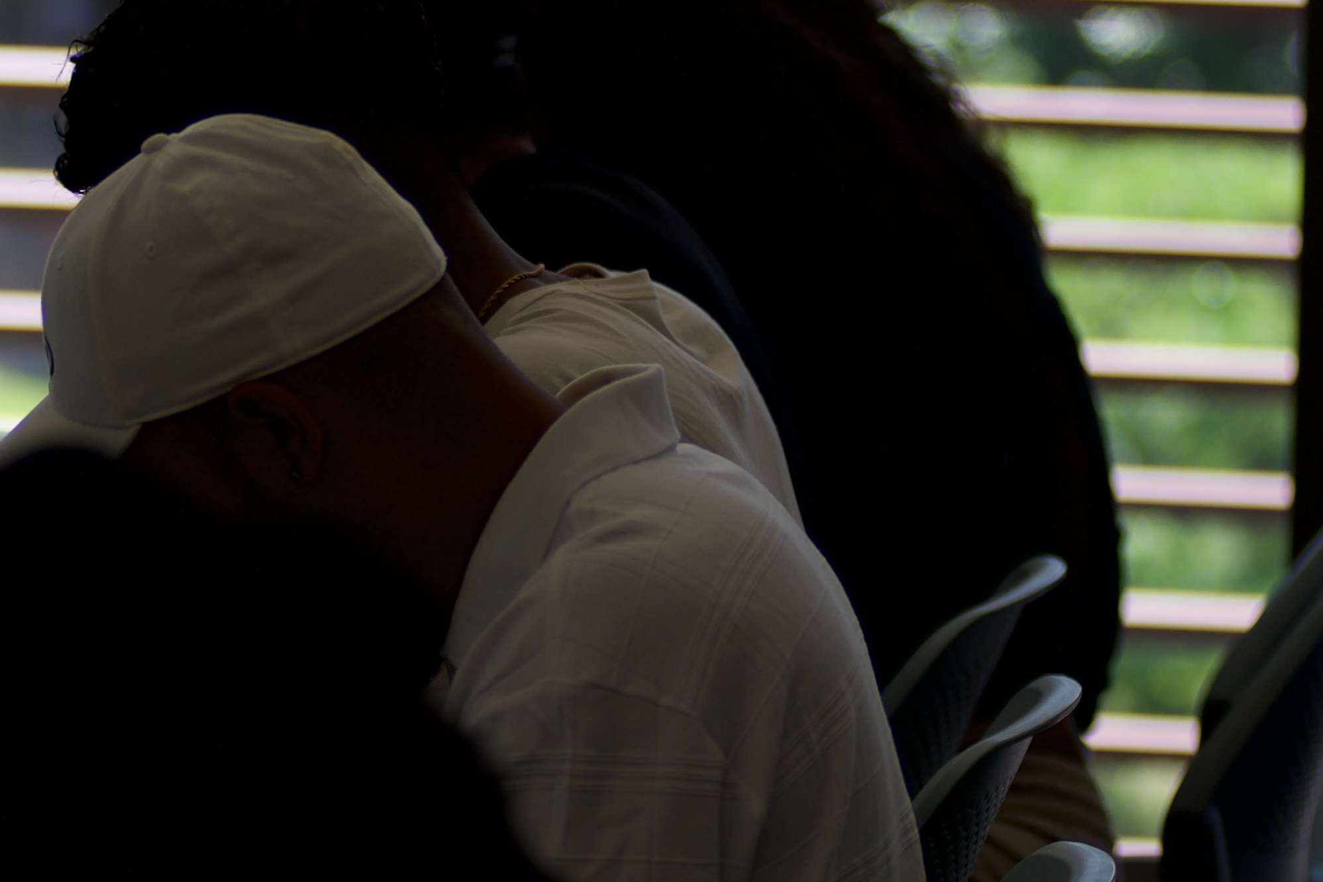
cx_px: 339
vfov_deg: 5.3
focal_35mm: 258
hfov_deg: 8.0
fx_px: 9480
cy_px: 203
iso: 200
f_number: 2.8
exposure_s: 1/640
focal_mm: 86
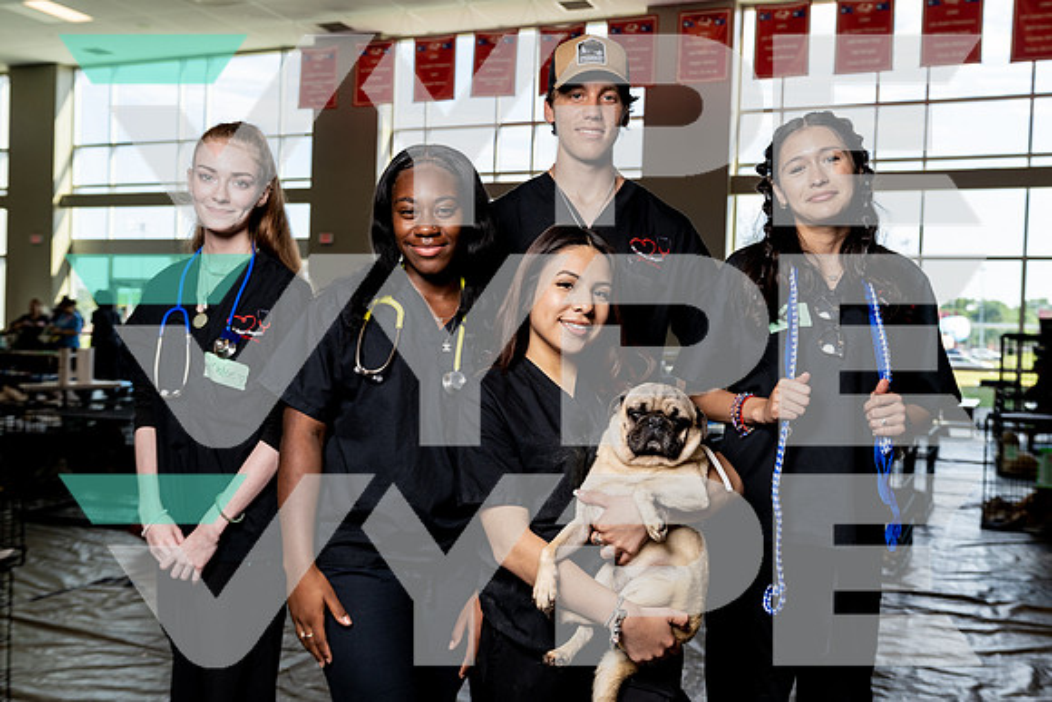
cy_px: 351
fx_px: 1023
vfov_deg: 37.9
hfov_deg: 54.4
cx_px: 526
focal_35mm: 35
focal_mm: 35
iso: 400
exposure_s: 1/250
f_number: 5
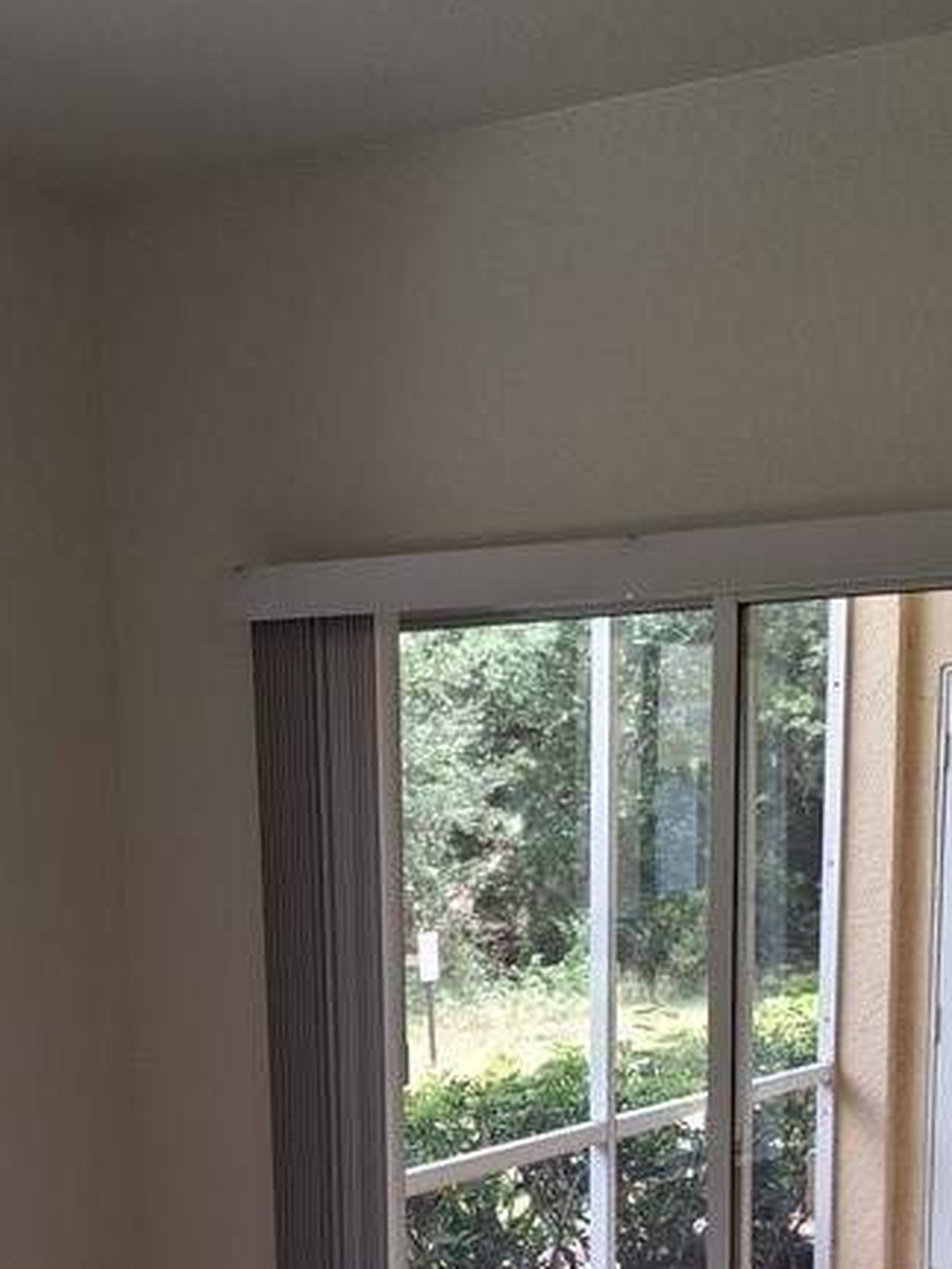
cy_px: 1260
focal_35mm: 64
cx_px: 388
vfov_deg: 28.5
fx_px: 2347
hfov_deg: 22.9
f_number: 1.8
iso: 80
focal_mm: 4
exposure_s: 1/120
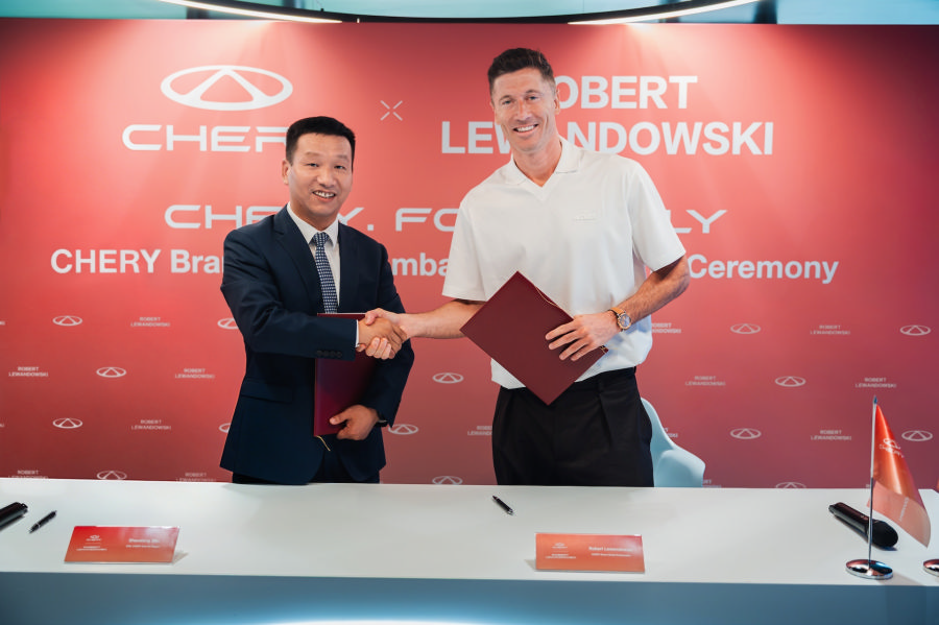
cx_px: 470
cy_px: 312
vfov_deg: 37.8
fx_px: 912
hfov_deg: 54.5
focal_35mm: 35
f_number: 2.8
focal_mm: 35
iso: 800
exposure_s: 1/320
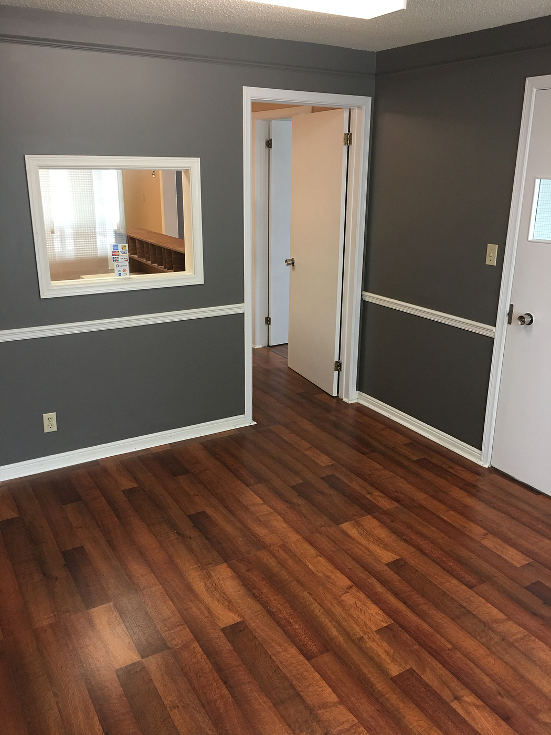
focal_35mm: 29
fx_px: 615
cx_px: 276
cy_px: 368
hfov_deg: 48.2
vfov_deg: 61.7
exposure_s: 1/15
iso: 40
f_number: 2.2
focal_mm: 4.15
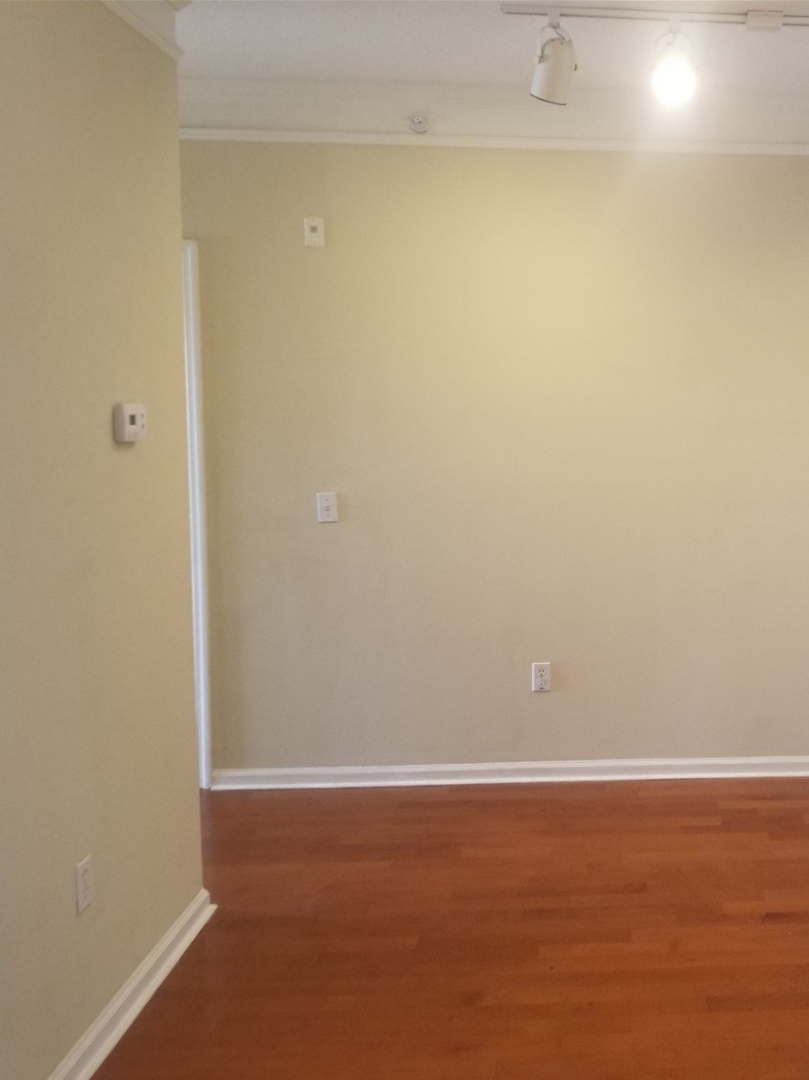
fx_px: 1091
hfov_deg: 38.3
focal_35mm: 35
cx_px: 705
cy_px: 544
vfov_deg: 52.6
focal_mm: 4.25
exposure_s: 1/60
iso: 160
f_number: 1.7
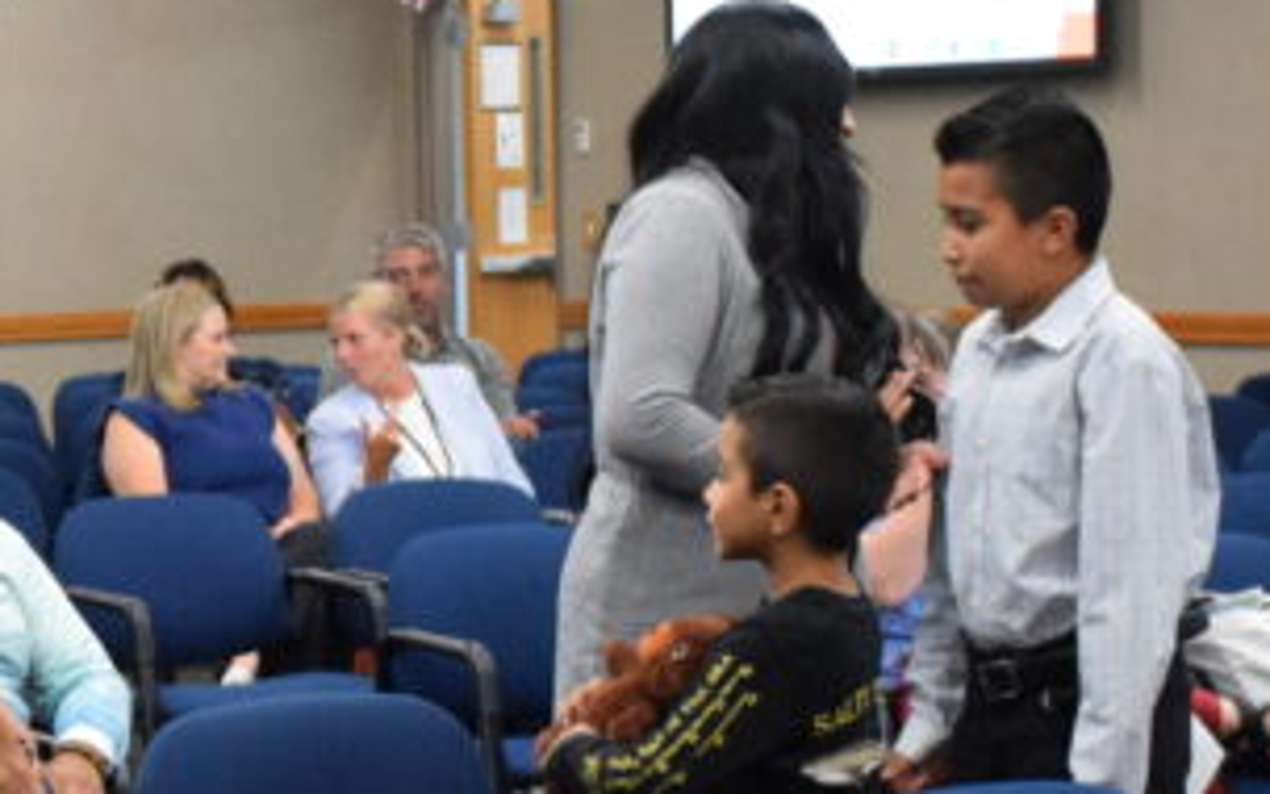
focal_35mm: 144
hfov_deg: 14.1
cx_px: -280
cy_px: 529
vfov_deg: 9.1
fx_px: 4984
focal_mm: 28
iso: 3200
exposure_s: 1/200
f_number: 4
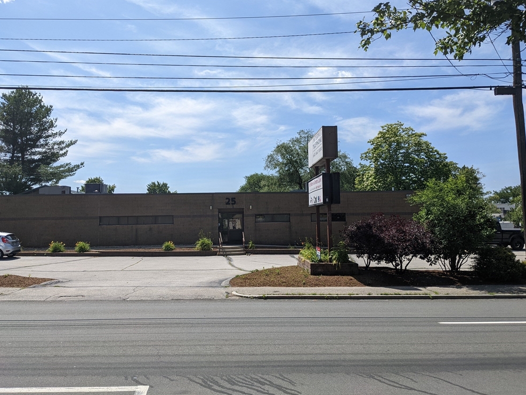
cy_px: 192
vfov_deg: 49.8
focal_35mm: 28
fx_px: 426
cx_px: 261
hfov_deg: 63.4
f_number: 1.73
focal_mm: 4.38
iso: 61
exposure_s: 1/4695
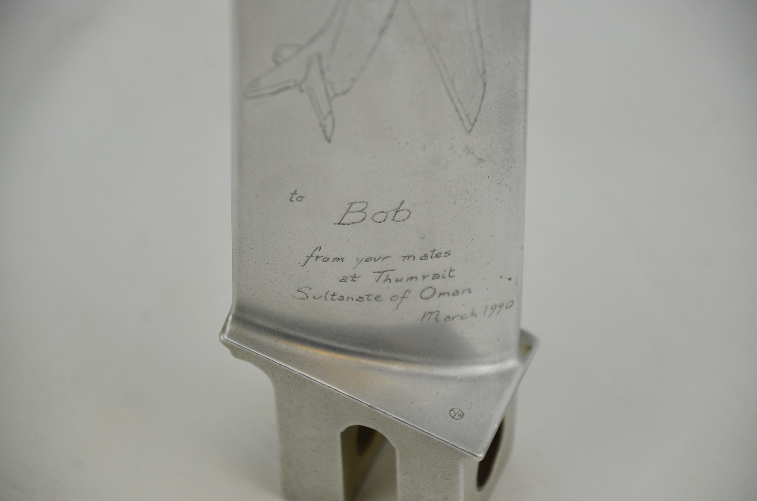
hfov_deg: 10.2
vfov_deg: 6.8
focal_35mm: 202
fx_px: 4249
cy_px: 250
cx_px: 378
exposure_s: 1/250
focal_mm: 135
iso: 450
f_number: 5.6
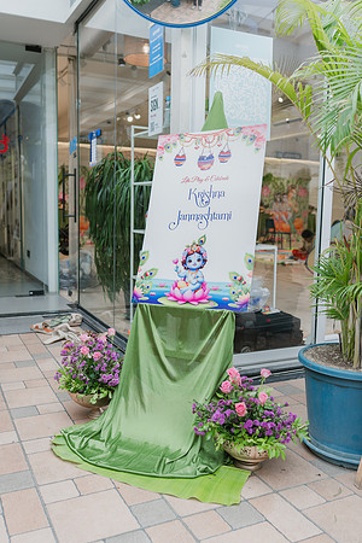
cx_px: 181
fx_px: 528
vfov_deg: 54.4
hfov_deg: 37.9
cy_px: 272
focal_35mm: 35
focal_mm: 35
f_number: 2.8
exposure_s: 1/200
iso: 125
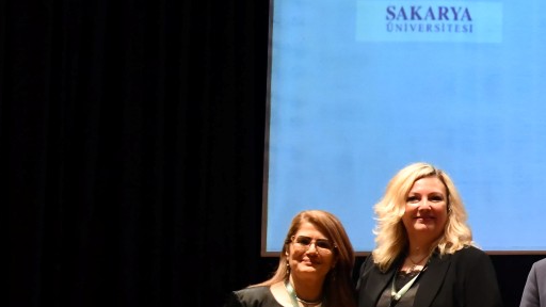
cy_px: 199
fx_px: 1535
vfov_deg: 11.4
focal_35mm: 106
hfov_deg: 17.8
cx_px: 840
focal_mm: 32
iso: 4000
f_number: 6.3
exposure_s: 1/80
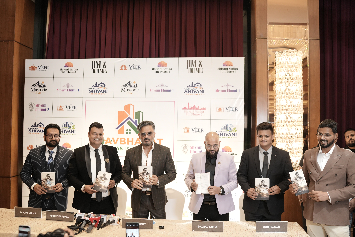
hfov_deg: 54.4
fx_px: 345
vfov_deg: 37.9
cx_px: 178
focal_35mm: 35
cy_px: 118
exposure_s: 1/200
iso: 800
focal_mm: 35
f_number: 2.2
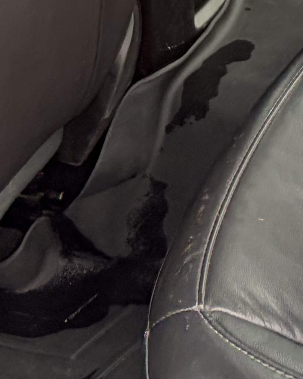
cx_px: 474
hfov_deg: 10.4
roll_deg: +10.9
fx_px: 1603
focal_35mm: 143
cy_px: -232
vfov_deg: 12.6
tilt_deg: -31.6
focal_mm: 5.96
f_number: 1.6
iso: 50
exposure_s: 1/331
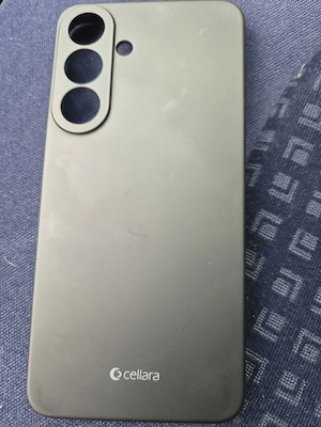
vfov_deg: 73.9
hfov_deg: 58.9
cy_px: 214
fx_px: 284
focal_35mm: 23
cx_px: 160
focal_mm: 5.4
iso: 250
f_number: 1.8
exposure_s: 1/100
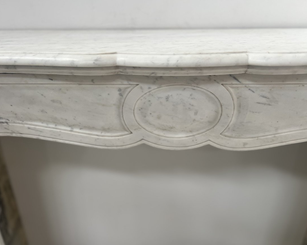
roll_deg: +1.9
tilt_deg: -27.0
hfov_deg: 62.2
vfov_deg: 51.5
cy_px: 126
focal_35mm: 28
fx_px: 254
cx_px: 144
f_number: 1.5
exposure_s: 1/121
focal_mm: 5.7
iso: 80
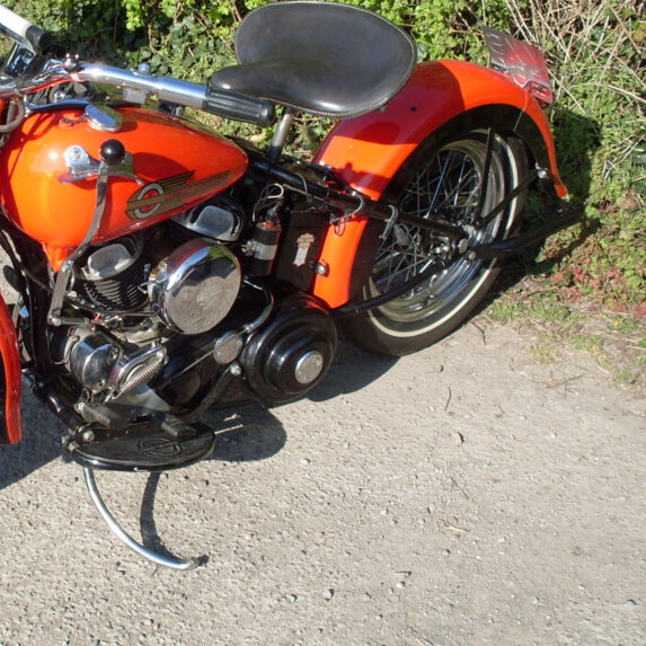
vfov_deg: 28.5
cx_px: 118
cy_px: 256
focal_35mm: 60
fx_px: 1267
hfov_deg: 28.0
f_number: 8.4
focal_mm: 6.3
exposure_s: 1/125
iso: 80
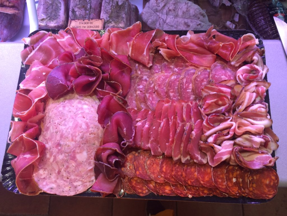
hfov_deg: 61.7
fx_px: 240
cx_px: 144
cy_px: 108
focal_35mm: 29
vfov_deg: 48.2
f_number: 2.2
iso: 64
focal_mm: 4.15
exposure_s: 1/33
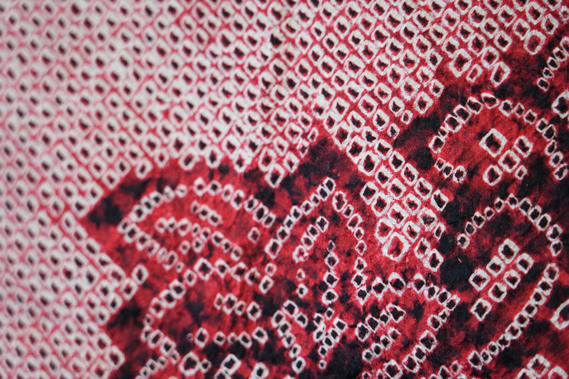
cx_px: 284
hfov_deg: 19.5
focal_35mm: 105
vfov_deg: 13.0
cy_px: 190
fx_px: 1660
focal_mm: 105
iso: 1250
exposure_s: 1/125
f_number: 4
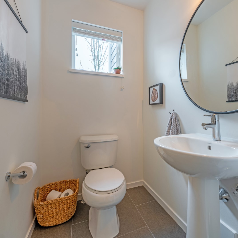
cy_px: 118
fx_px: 140
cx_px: 151
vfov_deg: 80.7
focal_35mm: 18
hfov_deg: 79.0
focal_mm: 14
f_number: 6.3
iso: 100
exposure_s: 1/60
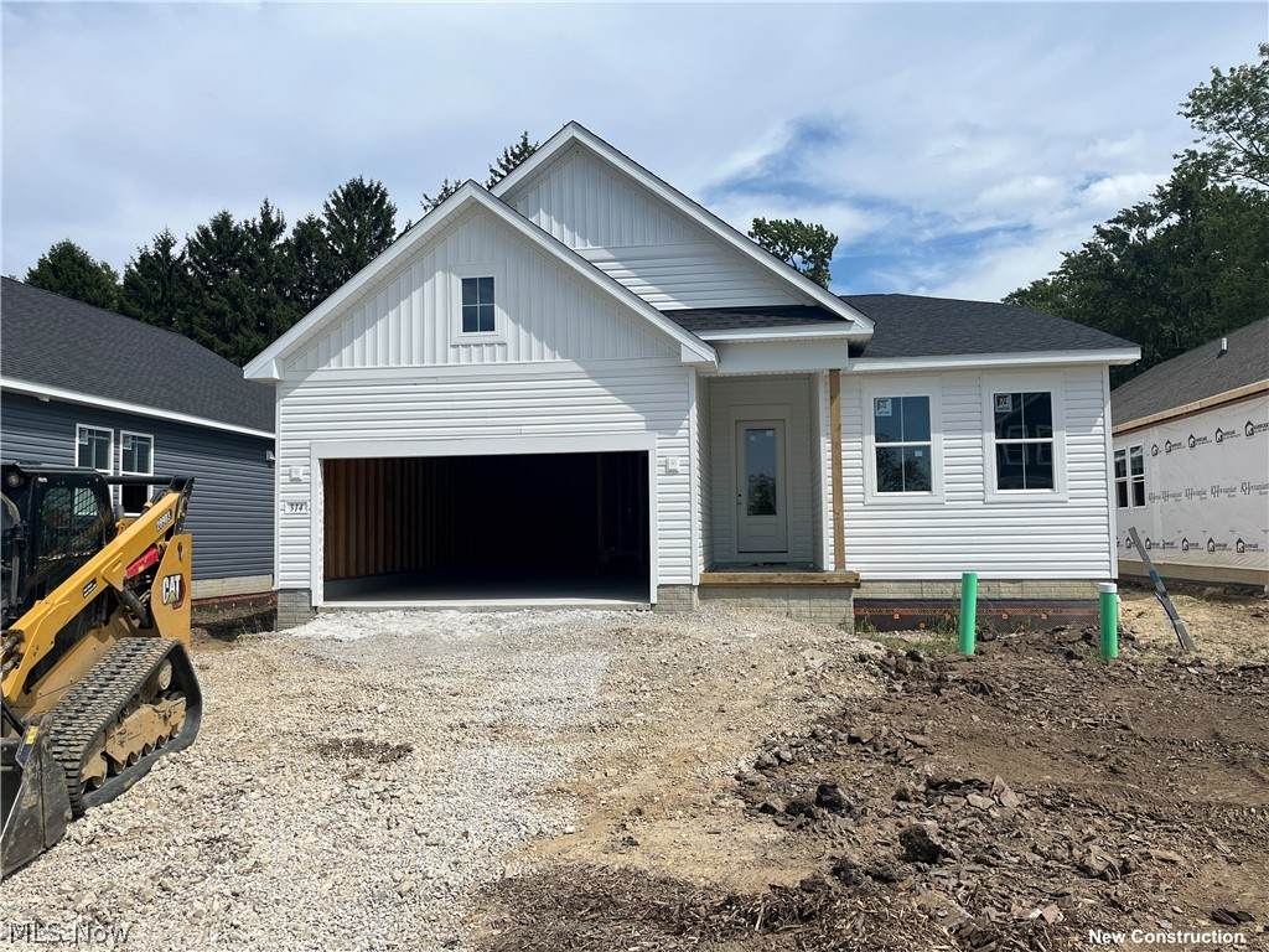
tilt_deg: +3.0
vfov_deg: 53.1
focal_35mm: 26
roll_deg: +0.3
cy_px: 476
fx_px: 953
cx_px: 634
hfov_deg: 67.3
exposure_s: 1/6173
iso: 50
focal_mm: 5.1
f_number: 1.6
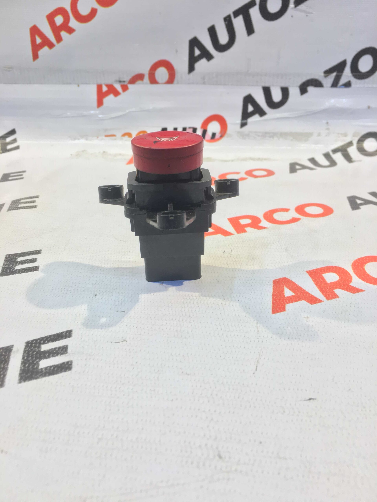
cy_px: 251
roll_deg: -0.1
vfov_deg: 61.7
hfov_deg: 48.2
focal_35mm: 29
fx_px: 421
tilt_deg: -26.3
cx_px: 188
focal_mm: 4.15
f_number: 2.2
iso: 40
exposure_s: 1/33
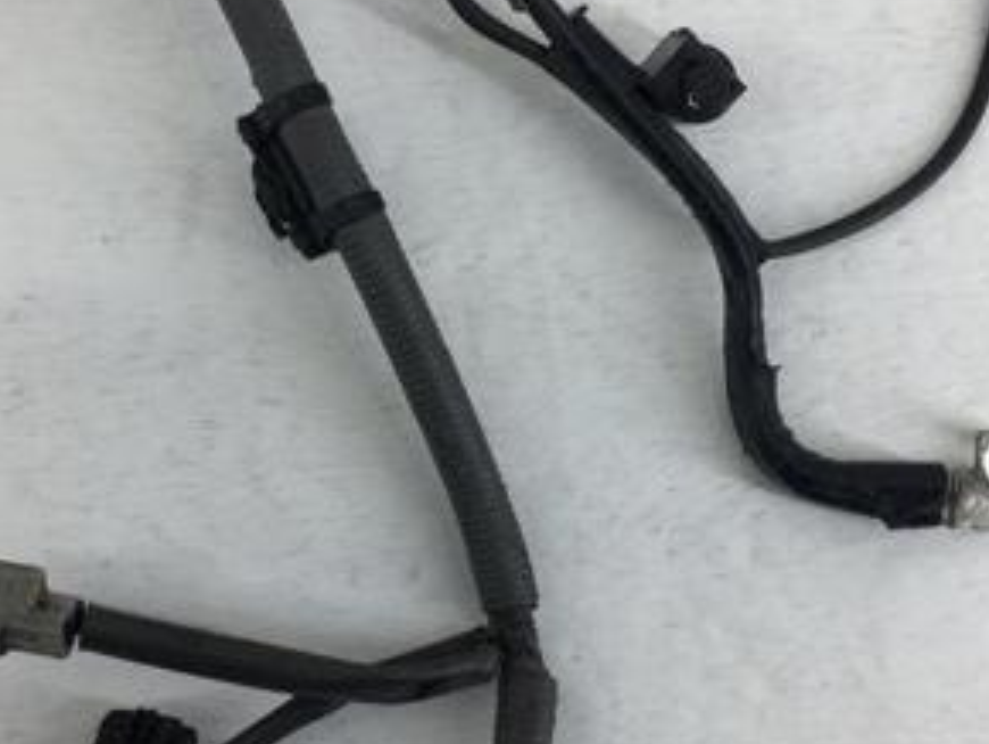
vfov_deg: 23.0
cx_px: 460
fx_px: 1830
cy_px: 382
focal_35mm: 64
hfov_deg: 30.2
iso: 32
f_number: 2.2
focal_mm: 4.15
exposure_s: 1/100
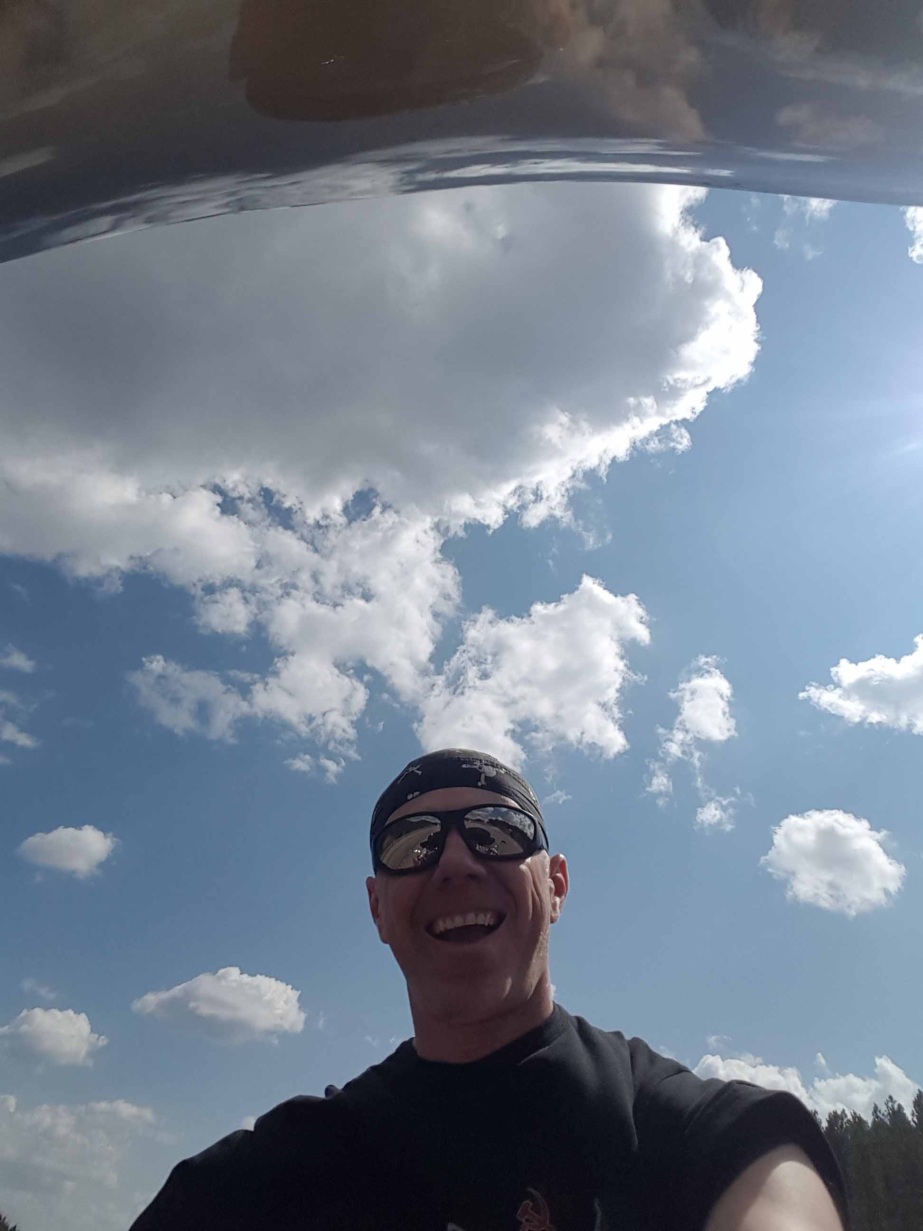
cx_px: 462
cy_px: 616
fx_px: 747
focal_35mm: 21
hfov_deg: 63.4
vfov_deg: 79.0
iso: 50
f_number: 1.7
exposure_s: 1/7504
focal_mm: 2.1
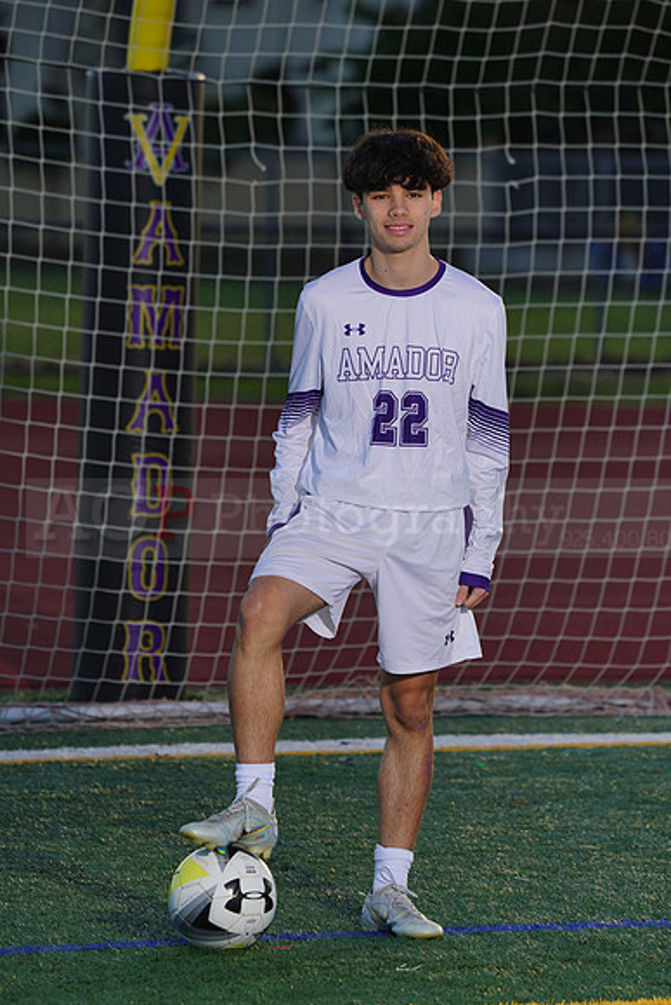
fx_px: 8298
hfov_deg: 4.6
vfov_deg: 6.9
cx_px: 336
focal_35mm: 297
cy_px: 502
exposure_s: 1/200
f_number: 8
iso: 100
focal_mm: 297
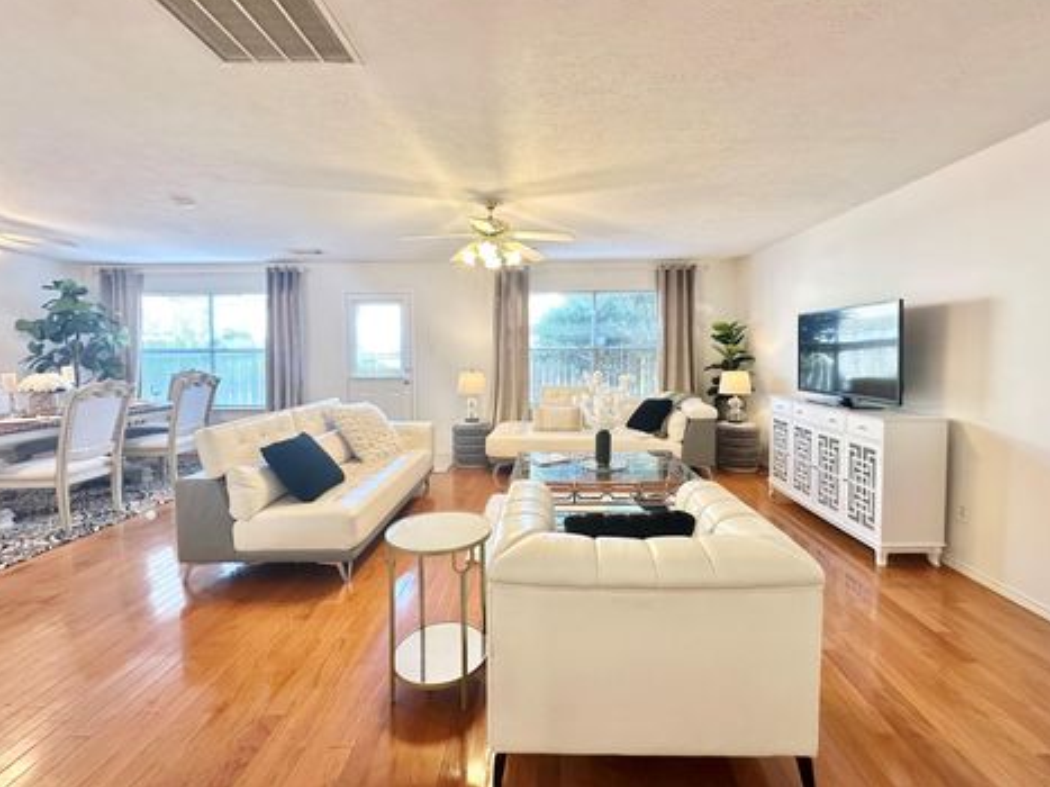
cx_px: 544
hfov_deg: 98.1
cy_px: 370
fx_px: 455
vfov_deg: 81.6
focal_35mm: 15
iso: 250
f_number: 2.2
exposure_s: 1/60
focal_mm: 2.22
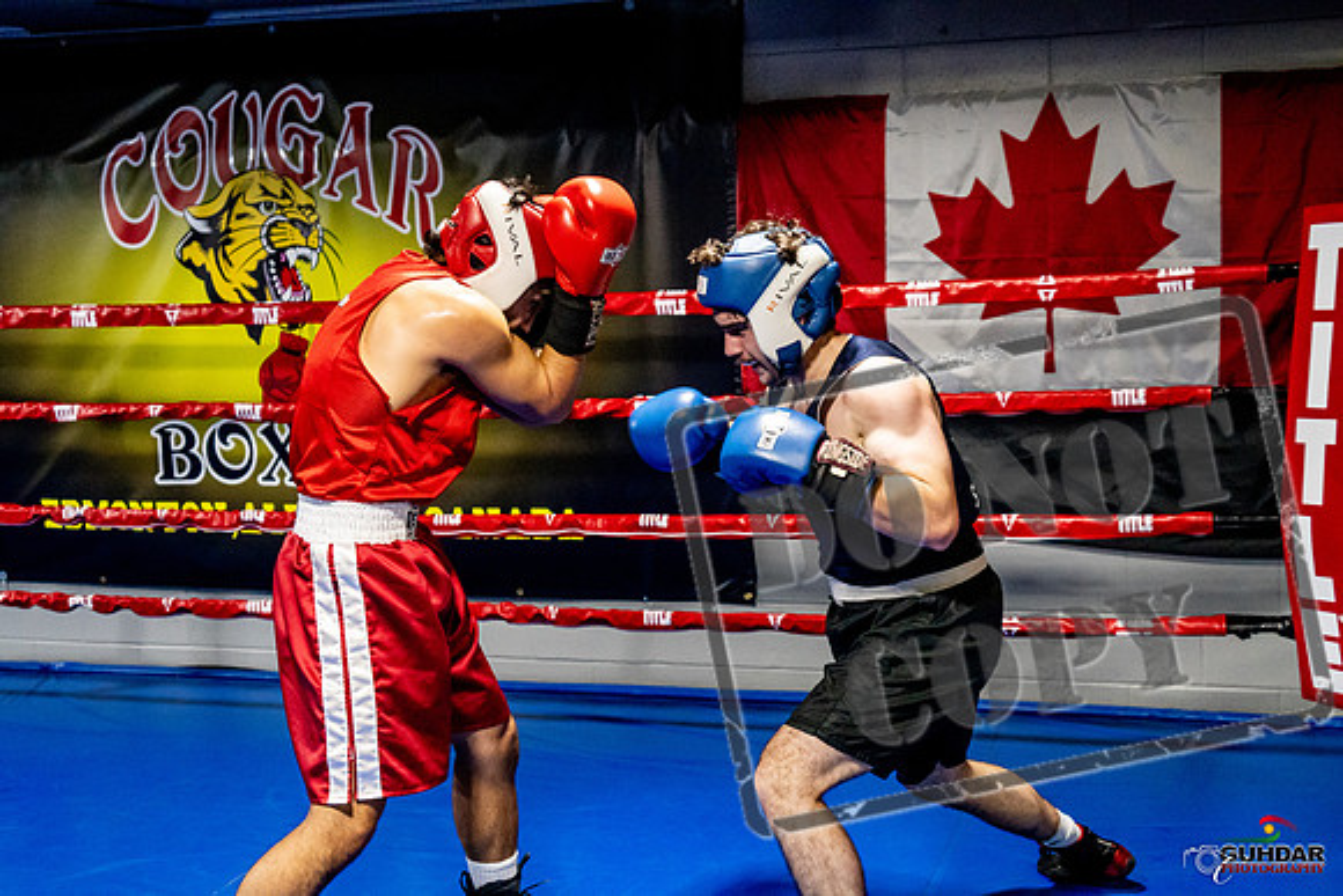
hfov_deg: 38.2
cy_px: 448
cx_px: 672
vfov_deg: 26.0
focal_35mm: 52
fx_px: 1940
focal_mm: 35
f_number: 2.8
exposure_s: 1/800
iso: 5000
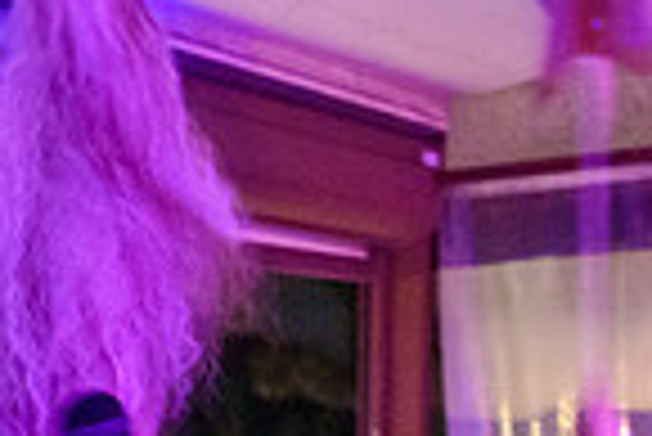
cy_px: 672
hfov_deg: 15.0
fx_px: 2175
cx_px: -481
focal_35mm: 120
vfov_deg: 11.0
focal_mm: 20
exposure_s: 1/20
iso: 12800
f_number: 3.5
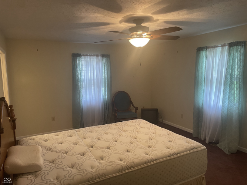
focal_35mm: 26
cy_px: 92
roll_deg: +1.6
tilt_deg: -5.4
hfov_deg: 67.3
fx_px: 185
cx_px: 124
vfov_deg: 53.0
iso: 160
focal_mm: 4.2
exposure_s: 1/60
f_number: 1.6
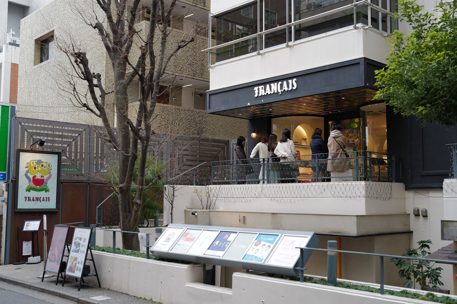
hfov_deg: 45.5
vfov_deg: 31.2
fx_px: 546
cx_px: 228
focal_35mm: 43
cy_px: 152
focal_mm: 43
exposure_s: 1/80
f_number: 3.2
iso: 100
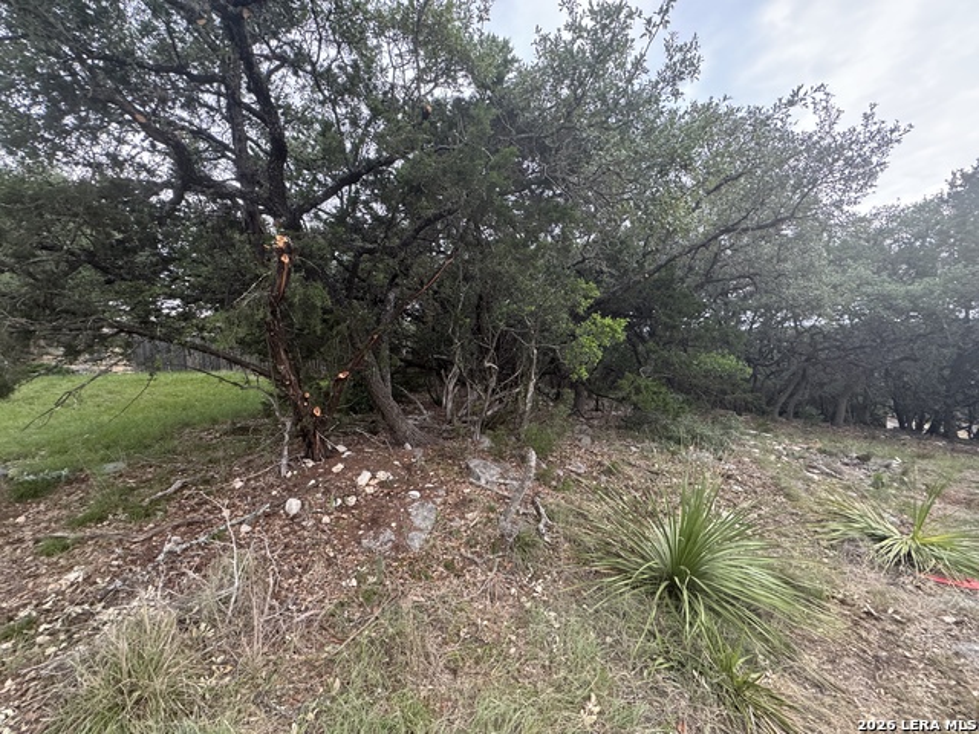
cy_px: 367
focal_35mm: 14
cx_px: 490
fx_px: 396
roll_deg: +2.5
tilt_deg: -2.7
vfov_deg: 85.7
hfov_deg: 102.1
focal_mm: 2.22
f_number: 2.2
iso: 200
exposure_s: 1/99
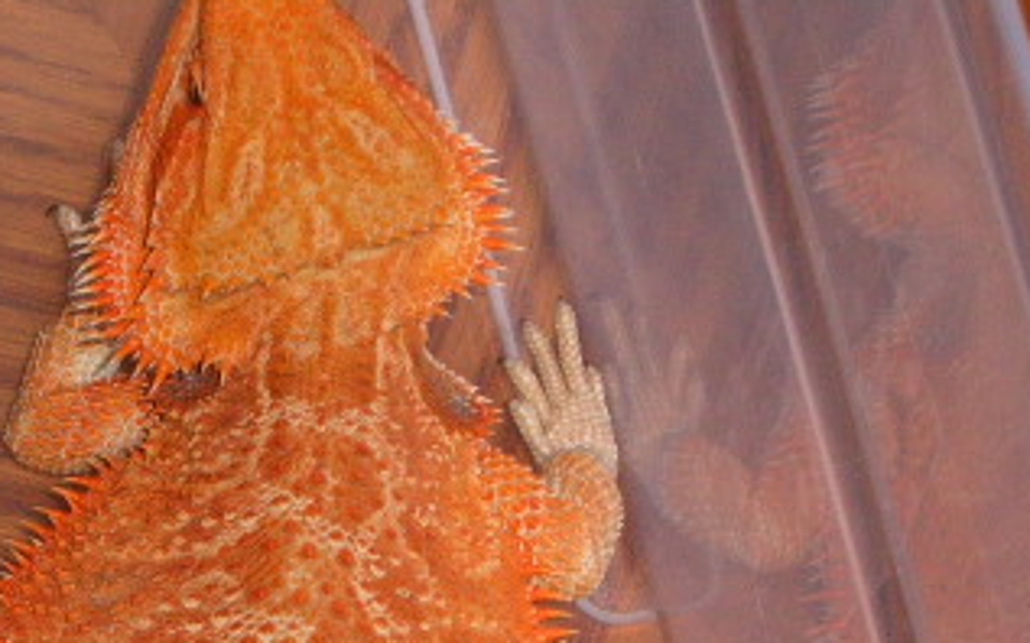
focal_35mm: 182
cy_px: 688
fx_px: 5108
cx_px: 13
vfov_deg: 7.2
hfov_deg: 11.4
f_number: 4.3
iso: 141
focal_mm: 14.2
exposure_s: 1/45
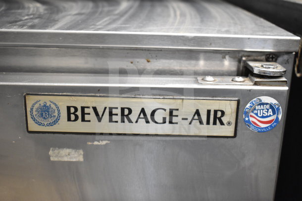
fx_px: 390
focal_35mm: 46
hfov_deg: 42.3
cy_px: 100
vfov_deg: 29.0
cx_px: 151
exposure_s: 1/50
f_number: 4.2
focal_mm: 31
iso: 2800
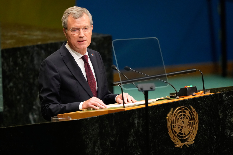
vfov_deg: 2.3
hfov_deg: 3.4
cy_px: 78
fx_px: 3882
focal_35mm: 600
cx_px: 116
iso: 4000
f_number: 2.8
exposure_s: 1/400
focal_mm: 400
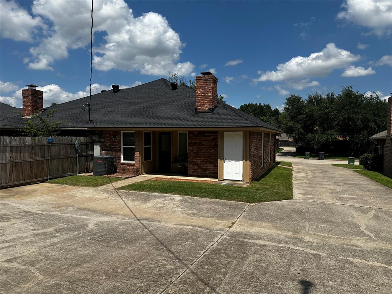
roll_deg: -1.2
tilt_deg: -2.5
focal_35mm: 24
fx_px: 272
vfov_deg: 56.8
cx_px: 196
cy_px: 147
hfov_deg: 71.6
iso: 80
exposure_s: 1/7042
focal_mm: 6.86
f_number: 1.78
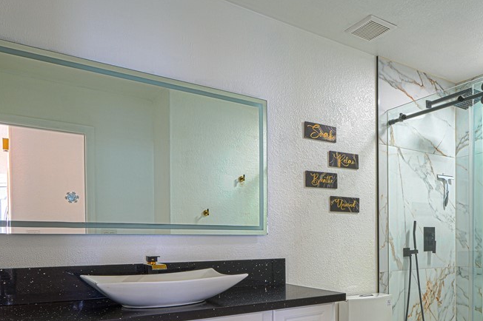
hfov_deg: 60.8
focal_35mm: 30
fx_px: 402
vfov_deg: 41.8
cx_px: 312
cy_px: 253
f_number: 16
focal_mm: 12
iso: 80
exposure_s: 1/13
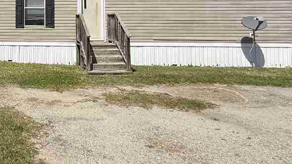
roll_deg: -0.2
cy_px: 6
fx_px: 256
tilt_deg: +4.0
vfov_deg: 33.1
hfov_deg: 51.8
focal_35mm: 33
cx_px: 24
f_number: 2.2
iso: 50
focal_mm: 2.22
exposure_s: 1/2976
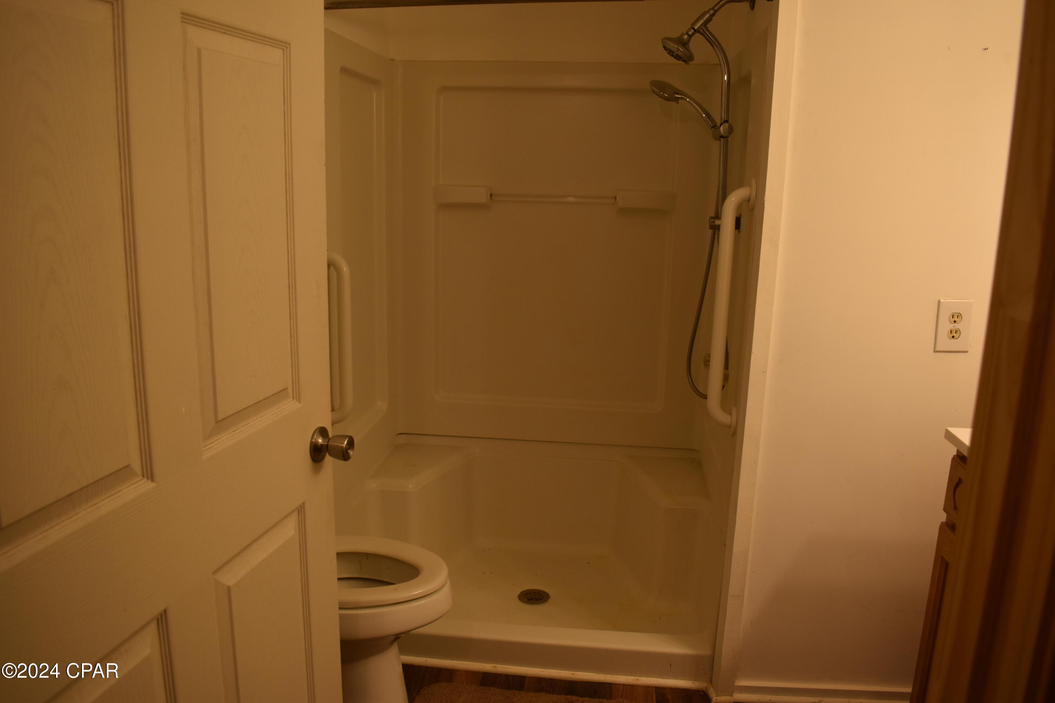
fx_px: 791
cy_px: 352
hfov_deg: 67.4
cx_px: 528
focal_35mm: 27
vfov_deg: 47.9
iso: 400
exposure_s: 1/100
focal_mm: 18
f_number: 5
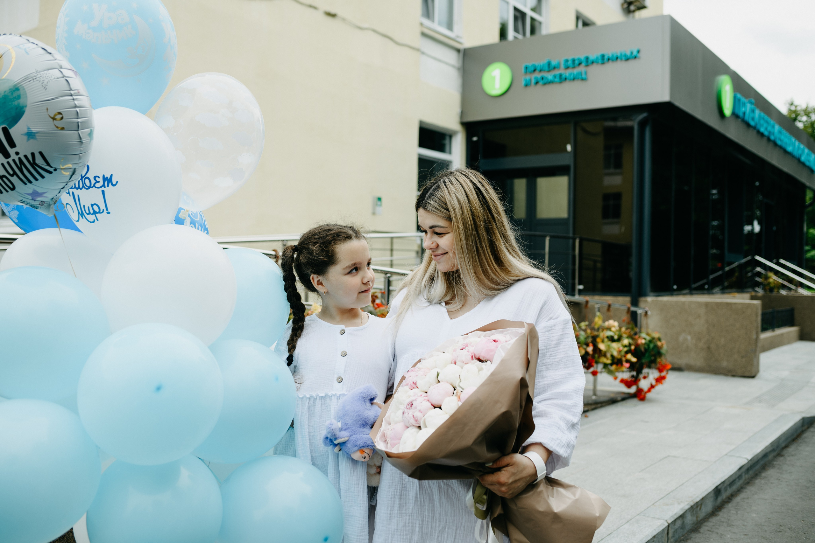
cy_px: 272
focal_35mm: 35
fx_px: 792
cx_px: 408
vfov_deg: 37.9
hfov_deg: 54.4
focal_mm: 35
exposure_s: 1/400
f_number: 3.2
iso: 100
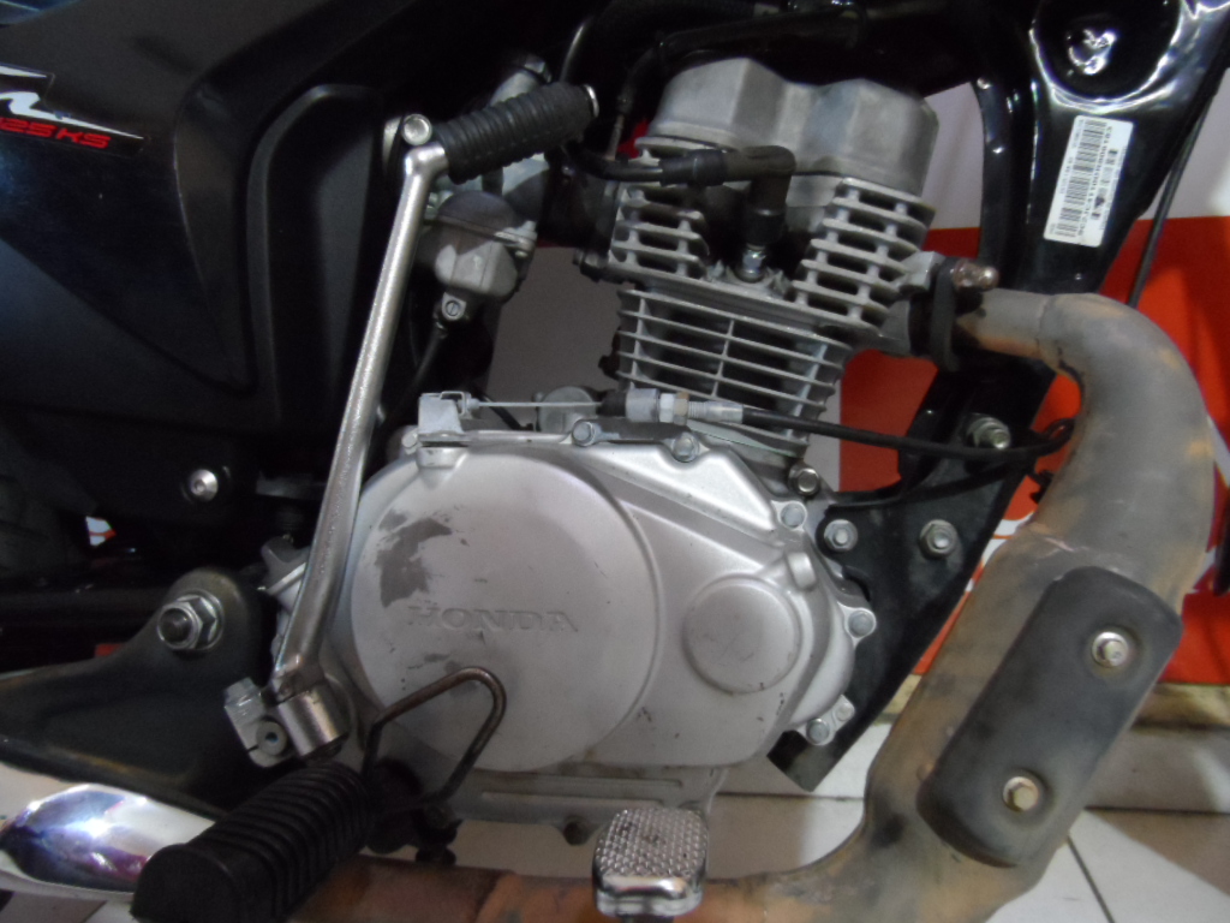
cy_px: 462
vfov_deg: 56.8
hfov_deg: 71.6
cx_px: 615
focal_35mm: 24
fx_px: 853
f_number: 3.2
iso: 640
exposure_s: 1/30
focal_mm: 4
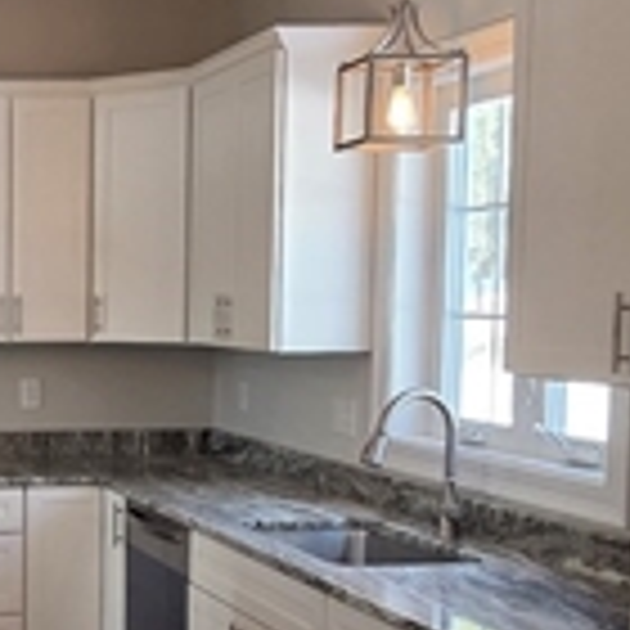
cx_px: -216
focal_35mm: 63
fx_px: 1297
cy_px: 405
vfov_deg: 27.2
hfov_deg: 23.7
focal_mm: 2.2
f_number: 2.2
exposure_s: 1/120
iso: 200
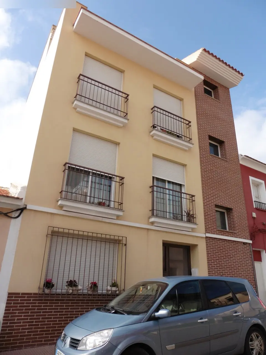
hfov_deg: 56.8
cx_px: 133
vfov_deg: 71.6
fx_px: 246
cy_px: 178
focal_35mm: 24
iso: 100
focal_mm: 4.3
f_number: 4
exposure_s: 1/640
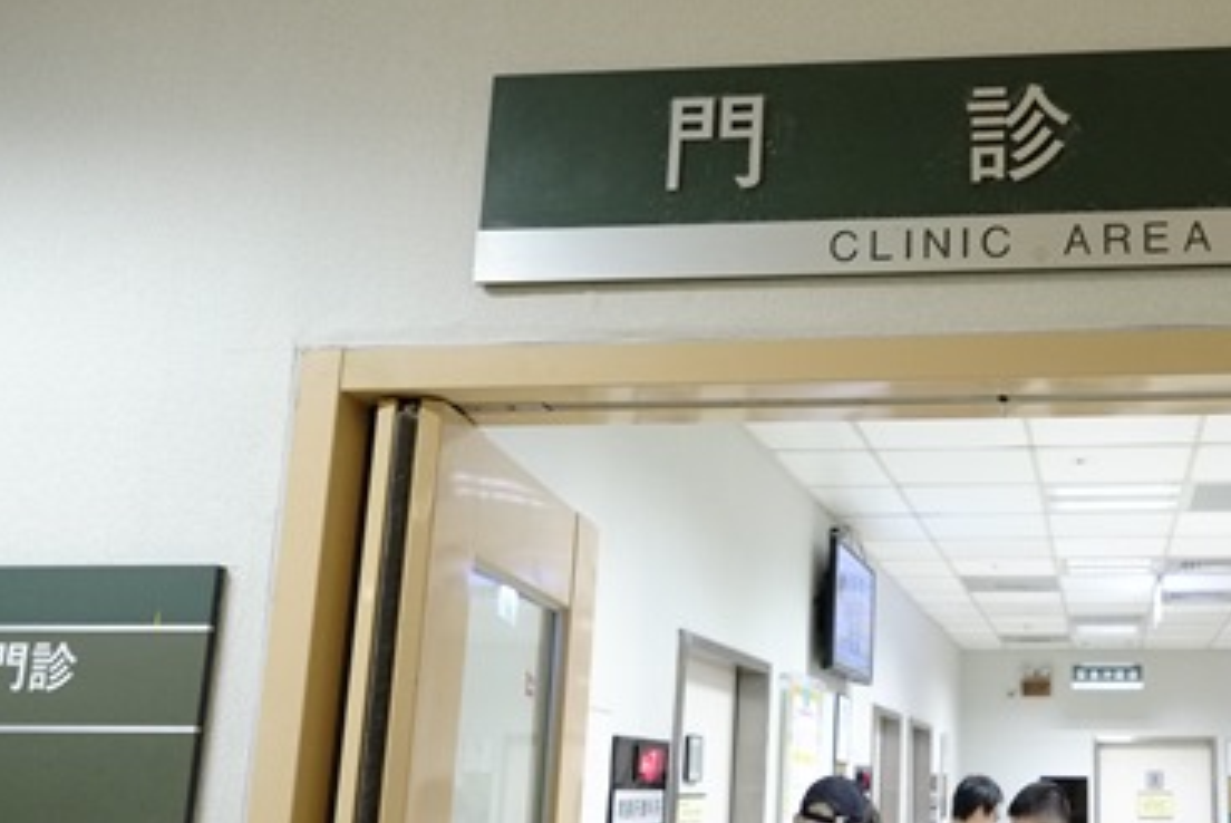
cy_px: 515
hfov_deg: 50.0
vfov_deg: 36.7
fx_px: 1232
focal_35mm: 36
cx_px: 980
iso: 2500
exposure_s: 1/60
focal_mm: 14
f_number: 2.8
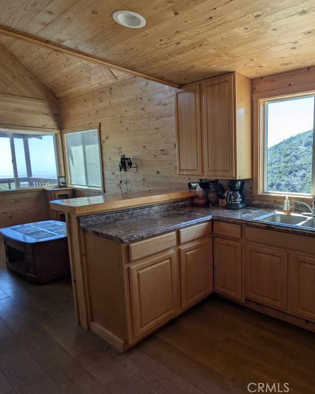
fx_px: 245
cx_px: 247
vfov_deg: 77.6
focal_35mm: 21
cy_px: 196
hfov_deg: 60.8
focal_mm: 2.35
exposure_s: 1/330
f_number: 2.2
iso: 42
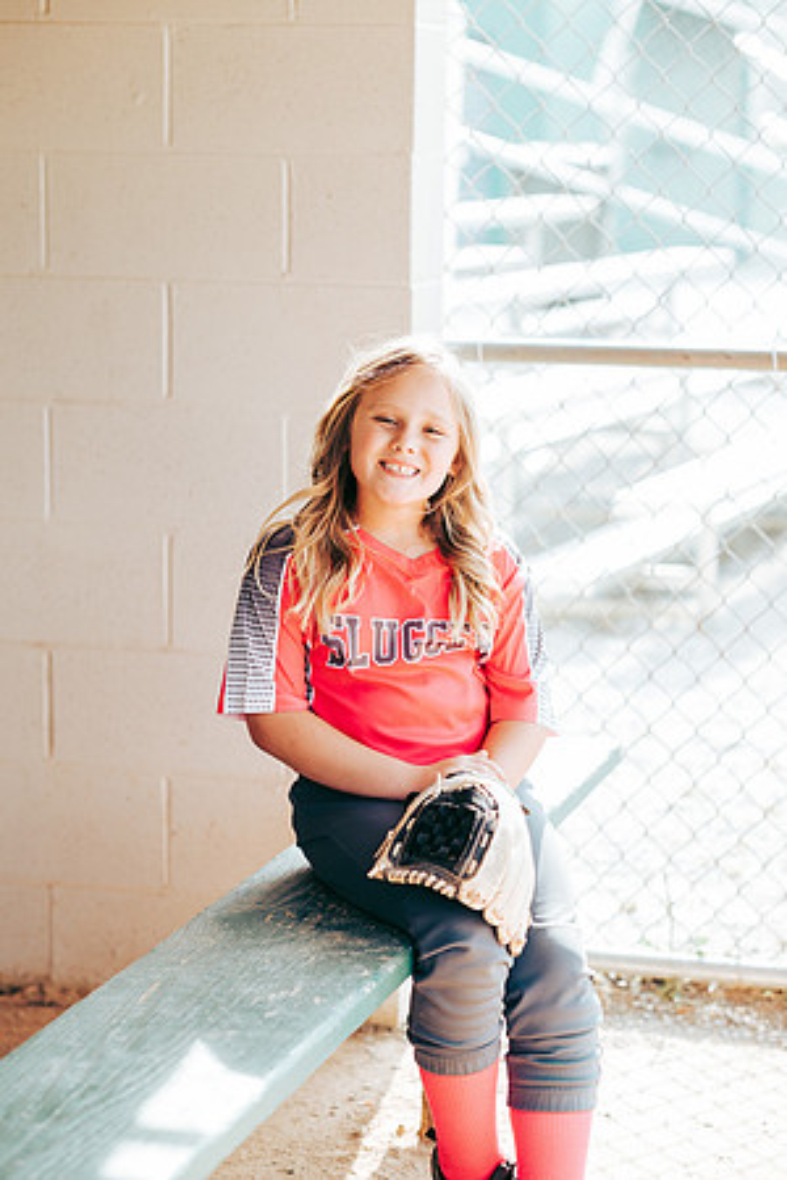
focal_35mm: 85
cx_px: 394
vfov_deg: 23.9
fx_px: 2787
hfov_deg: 16.1
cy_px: 590
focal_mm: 85
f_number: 2.8
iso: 160
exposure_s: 1/320
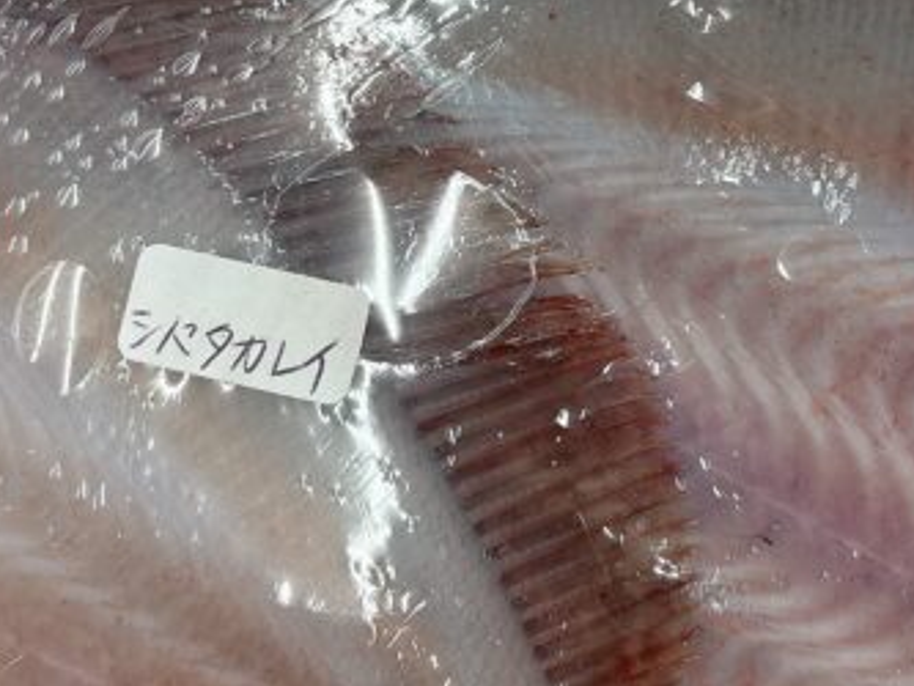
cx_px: 769
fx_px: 1981
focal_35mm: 75
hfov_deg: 25.4
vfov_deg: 19.0
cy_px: -33
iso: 64
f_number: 1.6
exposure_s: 1/60
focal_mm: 5.96
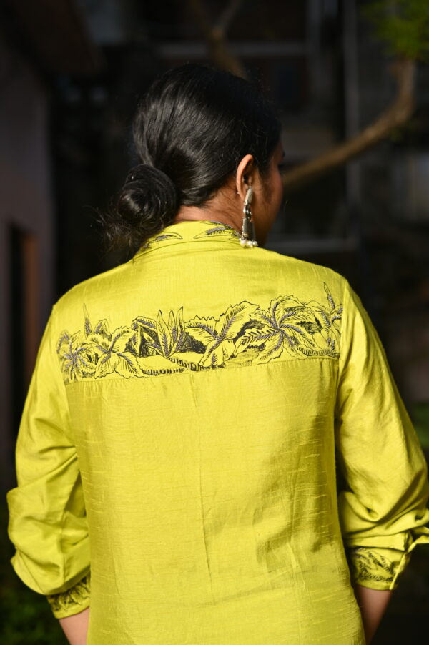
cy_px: 322
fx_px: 895
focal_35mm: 50
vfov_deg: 39.6
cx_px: 214
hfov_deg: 27.0
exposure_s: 1/320
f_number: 2.8
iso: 125
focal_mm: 50
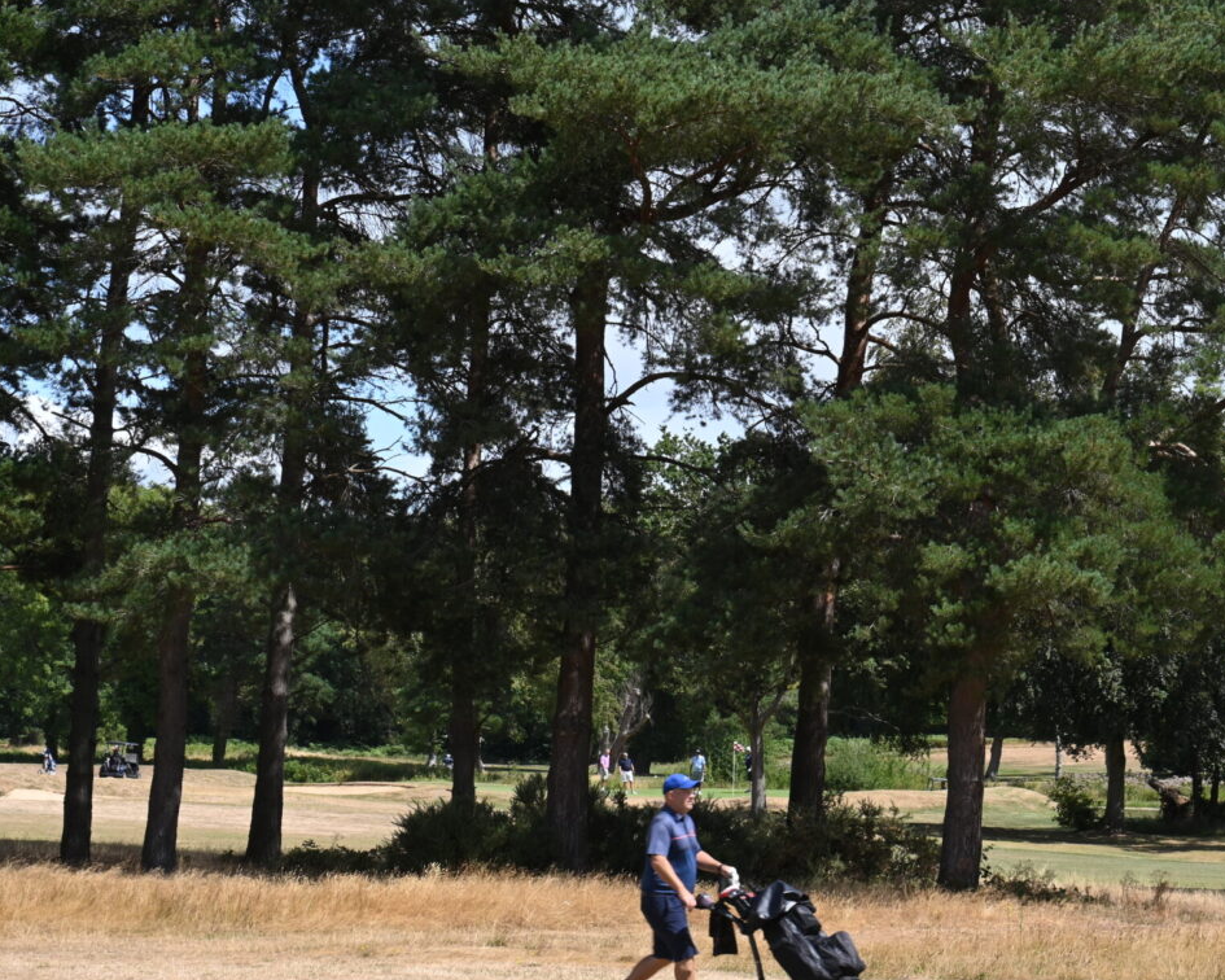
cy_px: 587
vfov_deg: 16.2
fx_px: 3444
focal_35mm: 95
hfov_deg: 20.1
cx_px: 821
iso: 200
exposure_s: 1/100
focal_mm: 70
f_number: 18
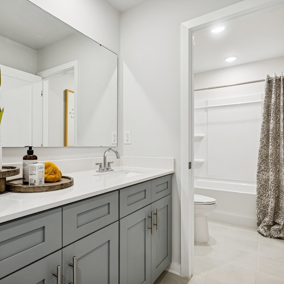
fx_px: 195
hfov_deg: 71.8
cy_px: 144
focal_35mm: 21
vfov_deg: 72.1
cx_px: 122
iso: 400
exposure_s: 1/6
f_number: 8
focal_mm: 16
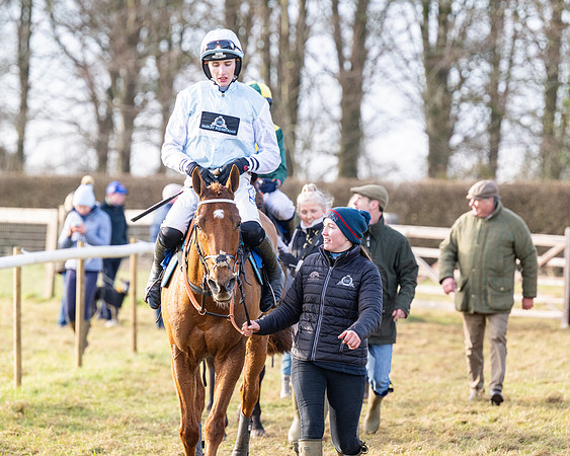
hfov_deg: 7.6
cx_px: 303
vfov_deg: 6.1
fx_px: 4266
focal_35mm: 253
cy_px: 216
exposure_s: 1/1600
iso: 800
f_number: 4.5
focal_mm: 210
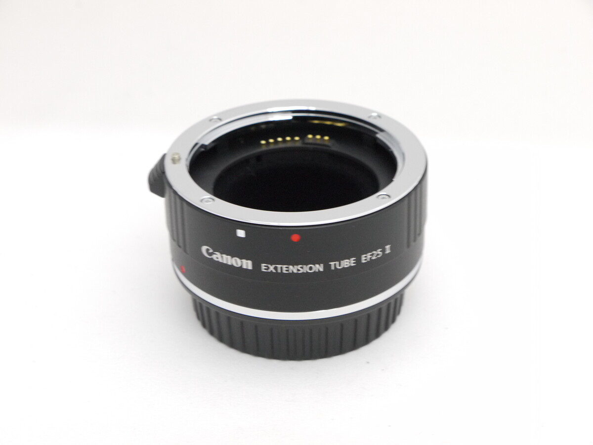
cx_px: 296
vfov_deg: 16.4
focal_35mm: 90
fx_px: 1542
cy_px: 222
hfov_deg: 21.8
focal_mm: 45
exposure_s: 1/20
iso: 800
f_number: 9
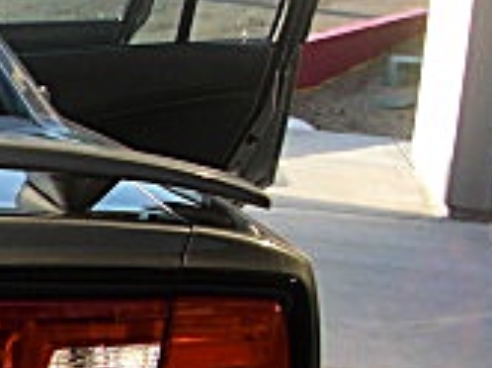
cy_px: 270
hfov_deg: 12.7
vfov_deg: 10.6
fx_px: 1973
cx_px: -439
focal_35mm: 139
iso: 50
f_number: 2.8
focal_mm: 6.3
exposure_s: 1/200
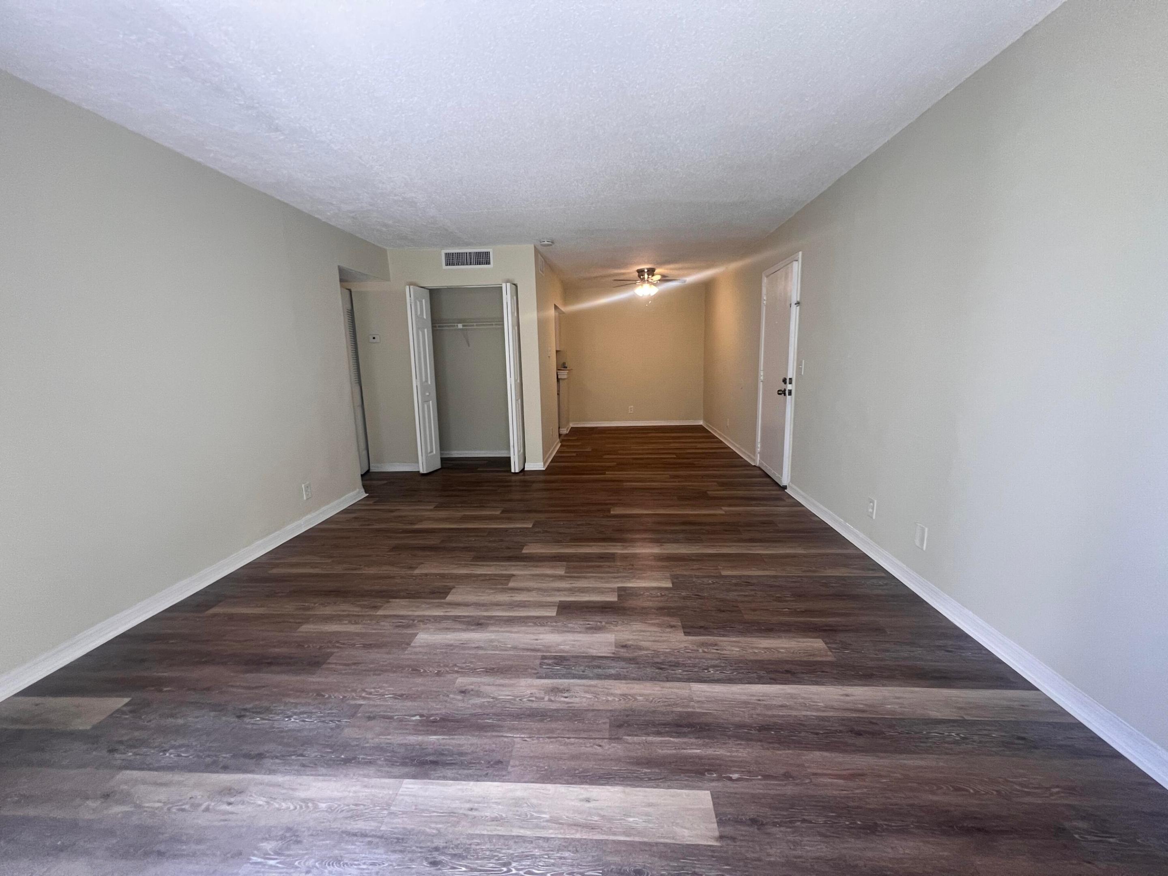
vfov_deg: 89.9
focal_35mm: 13
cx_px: 584
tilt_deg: -10.8
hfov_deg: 106.2
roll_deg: +2.0
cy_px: 438
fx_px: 439
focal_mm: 1.57
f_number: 1.8
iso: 200
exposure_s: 1/120
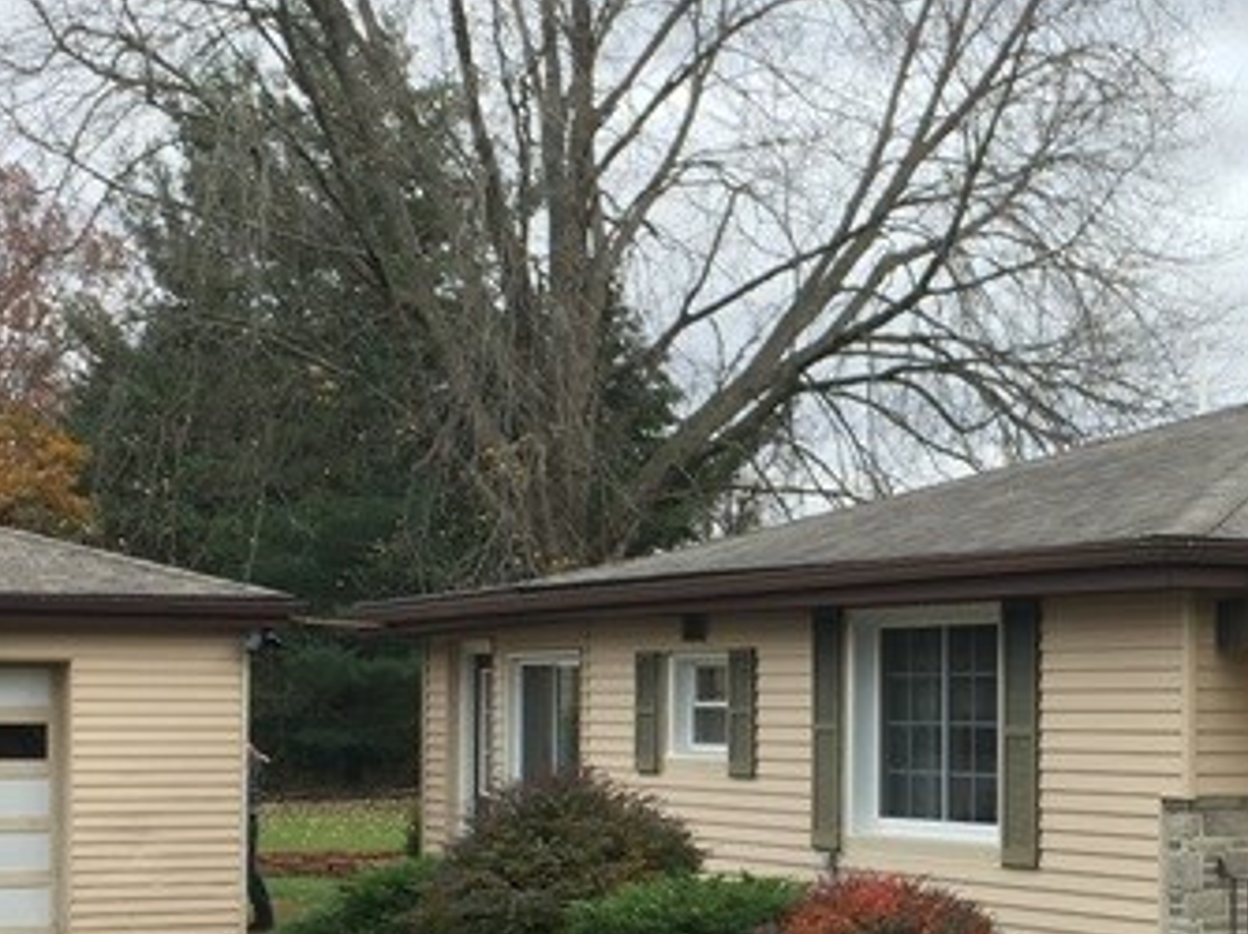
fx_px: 3206
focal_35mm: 89
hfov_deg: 21.8
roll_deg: -0.6
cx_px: 945
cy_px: 661
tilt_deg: +3.8
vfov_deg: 16.5
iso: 25
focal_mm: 4.15
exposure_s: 1/210
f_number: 2.2
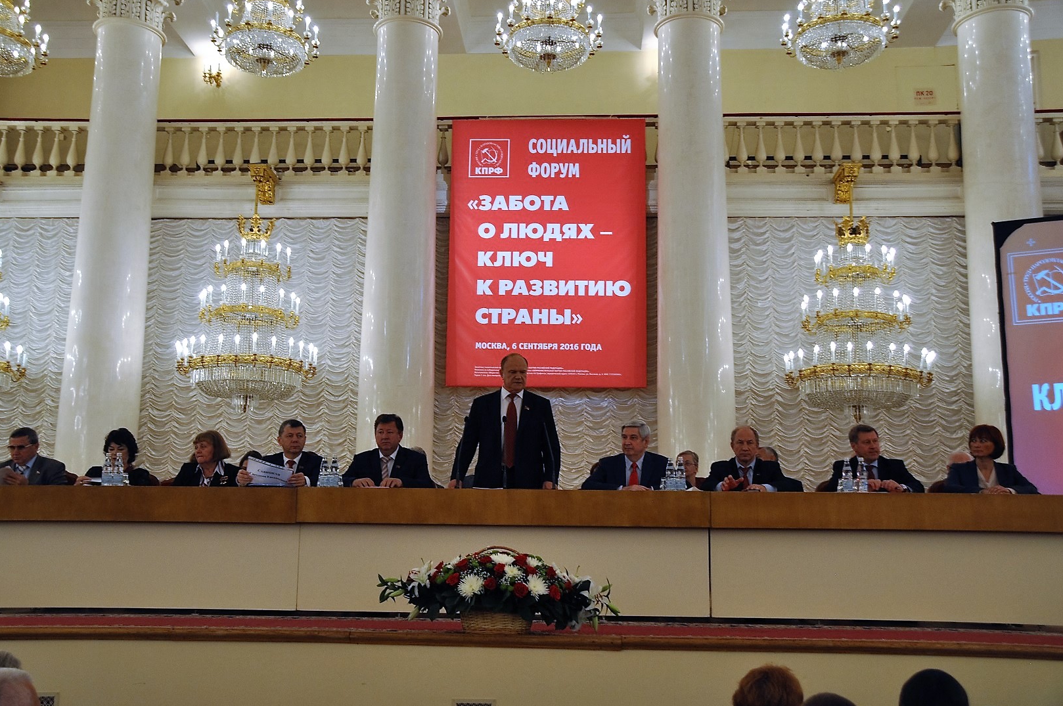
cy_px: 338
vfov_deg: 37.8
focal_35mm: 35
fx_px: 1032
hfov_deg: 54.5
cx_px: 520
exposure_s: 1/30
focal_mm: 22
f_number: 5.6
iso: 400
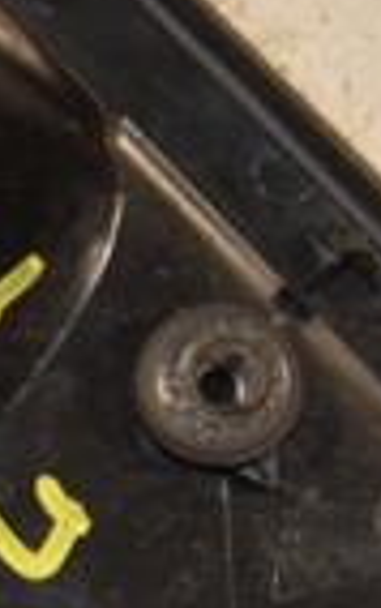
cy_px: 171
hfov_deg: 5.0
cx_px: -505
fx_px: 4278
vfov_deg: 8.1
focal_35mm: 258
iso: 800
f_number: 5
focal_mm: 40
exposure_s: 1/200
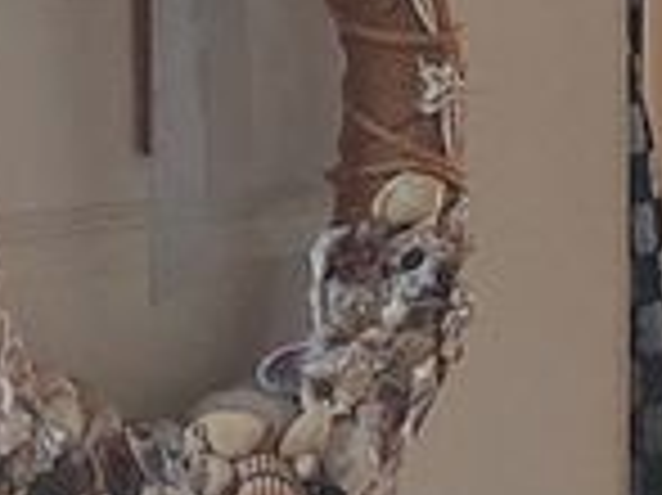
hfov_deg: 17.7
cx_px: 36
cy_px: -522
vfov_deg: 12.0
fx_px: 2083
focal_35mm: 109
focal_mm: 5.23
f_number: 1.8
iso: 200
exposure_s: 1/100
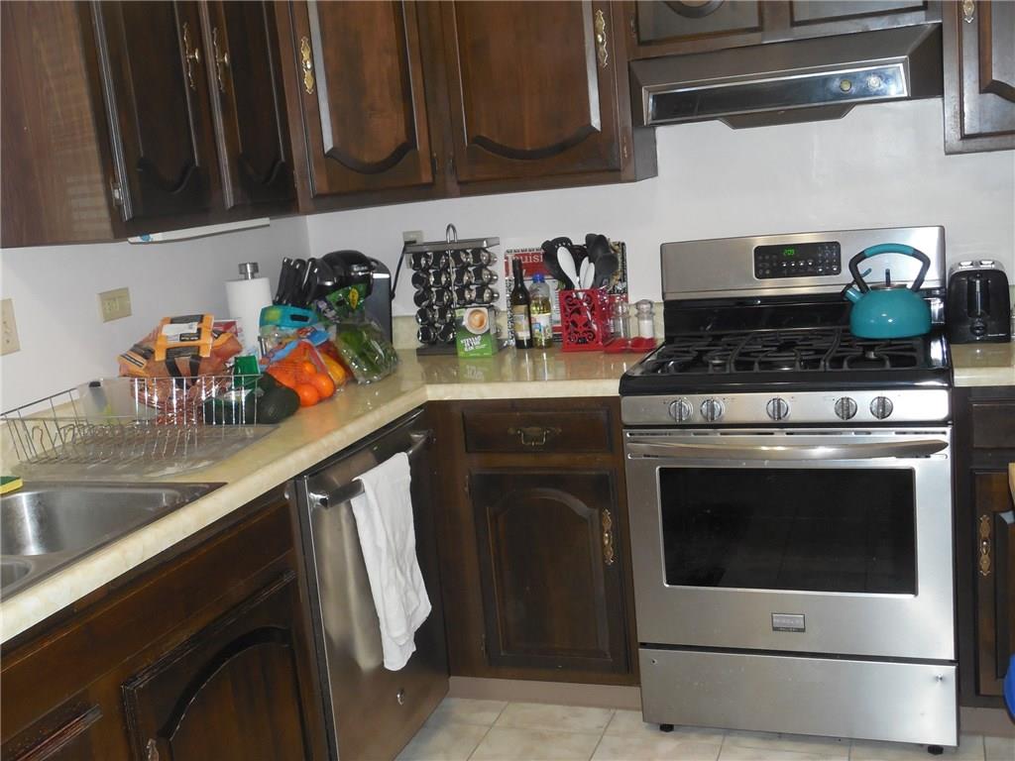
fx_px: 1144
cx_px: 508
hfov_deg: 47.9
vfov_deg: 36.8
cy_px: 380
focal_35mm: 39
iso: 320
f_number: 3.8
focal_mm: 7
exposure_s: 1/30
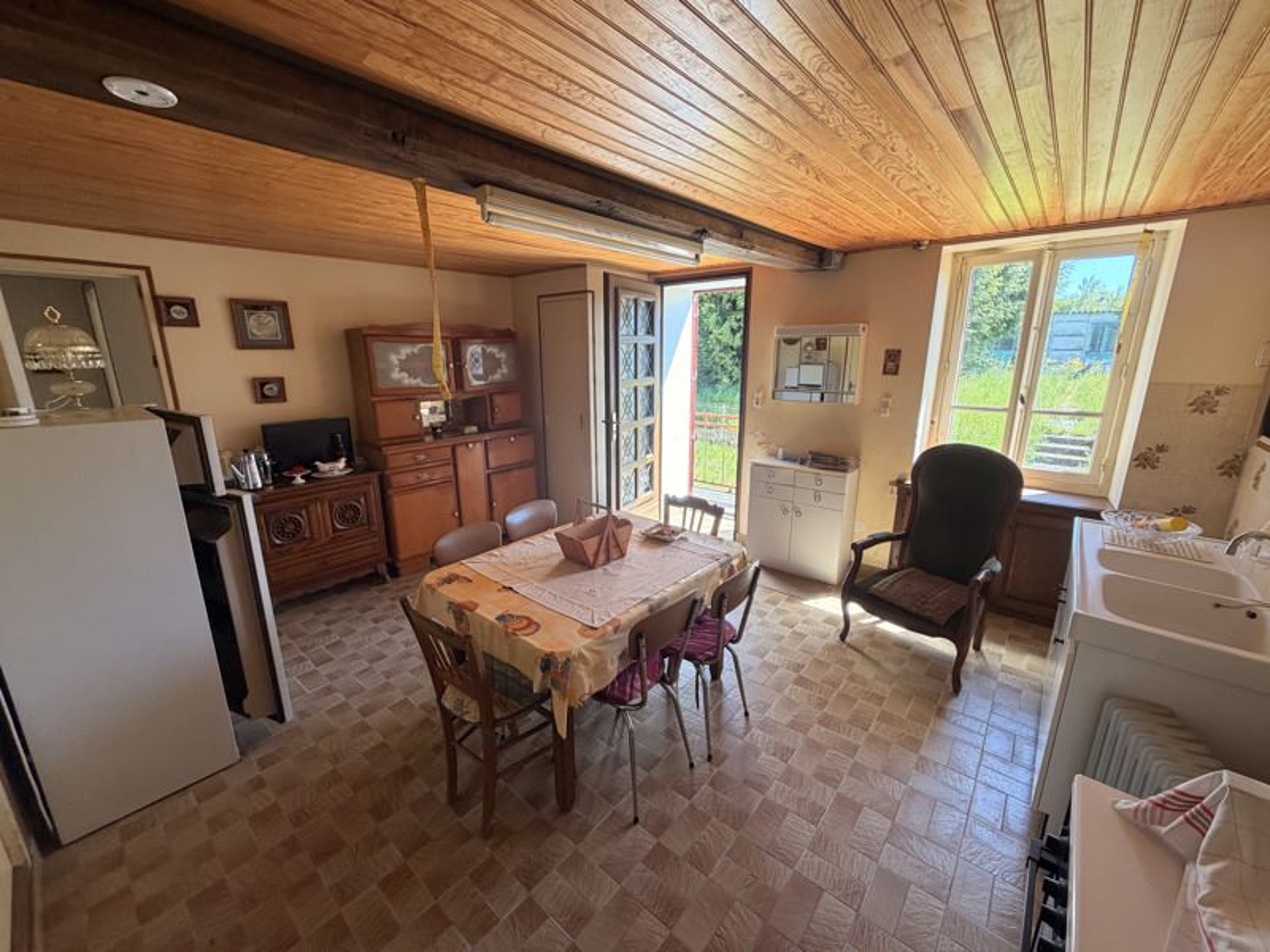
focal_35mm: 14
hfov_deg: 102.1
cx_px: 635
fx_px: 514
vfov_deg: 85.7
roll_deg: +0.9
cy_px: 476
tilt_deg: -13.3
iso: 125
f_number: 2.2
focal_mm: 2.22
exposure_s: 1/121
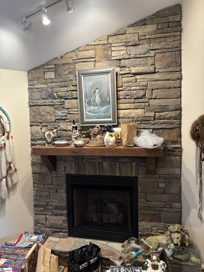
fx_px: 204
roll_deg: +0.7
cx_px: 102
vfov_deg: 67.3
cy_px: 136
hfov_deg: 53.1
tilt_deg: -3.6
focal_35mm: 26
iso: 250
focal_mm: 5.96
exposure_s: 1/60
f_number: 1.6
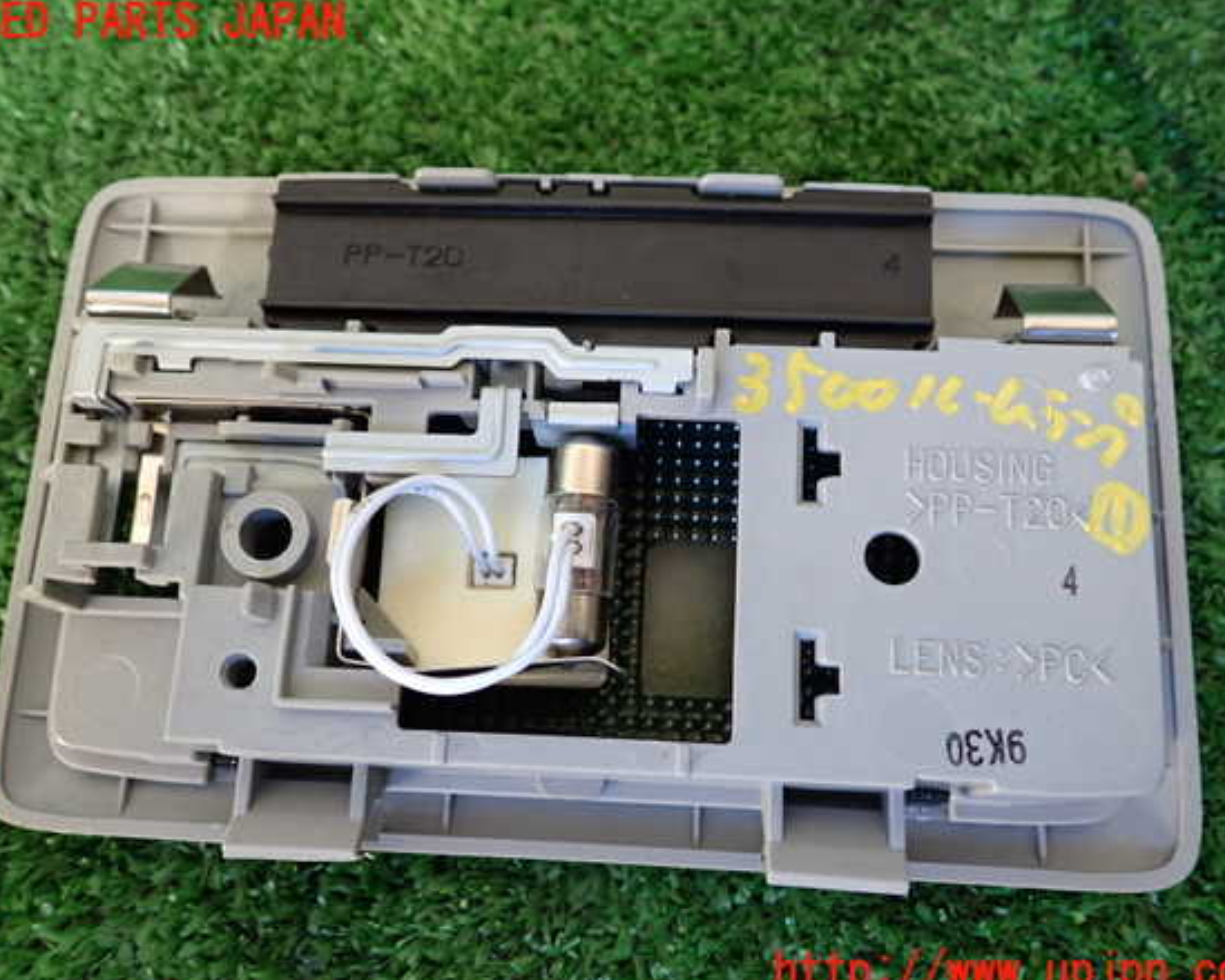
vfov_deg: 45.8
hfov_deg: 55.7
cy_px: 498
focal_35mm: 32
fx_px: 1160
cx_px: 609
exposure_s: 1/40
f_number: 2.3
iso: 250
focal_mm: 5.4
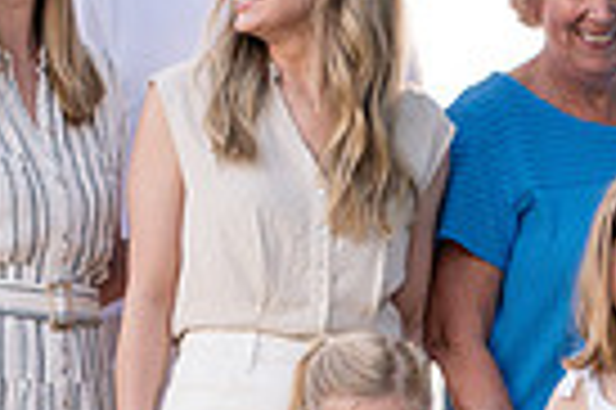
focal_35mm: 368
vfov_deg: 3.7
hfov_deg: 5.6
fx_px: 6289
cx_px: 585
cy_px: 592
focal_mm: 85
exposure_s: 1/800
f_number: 4.5
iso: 800
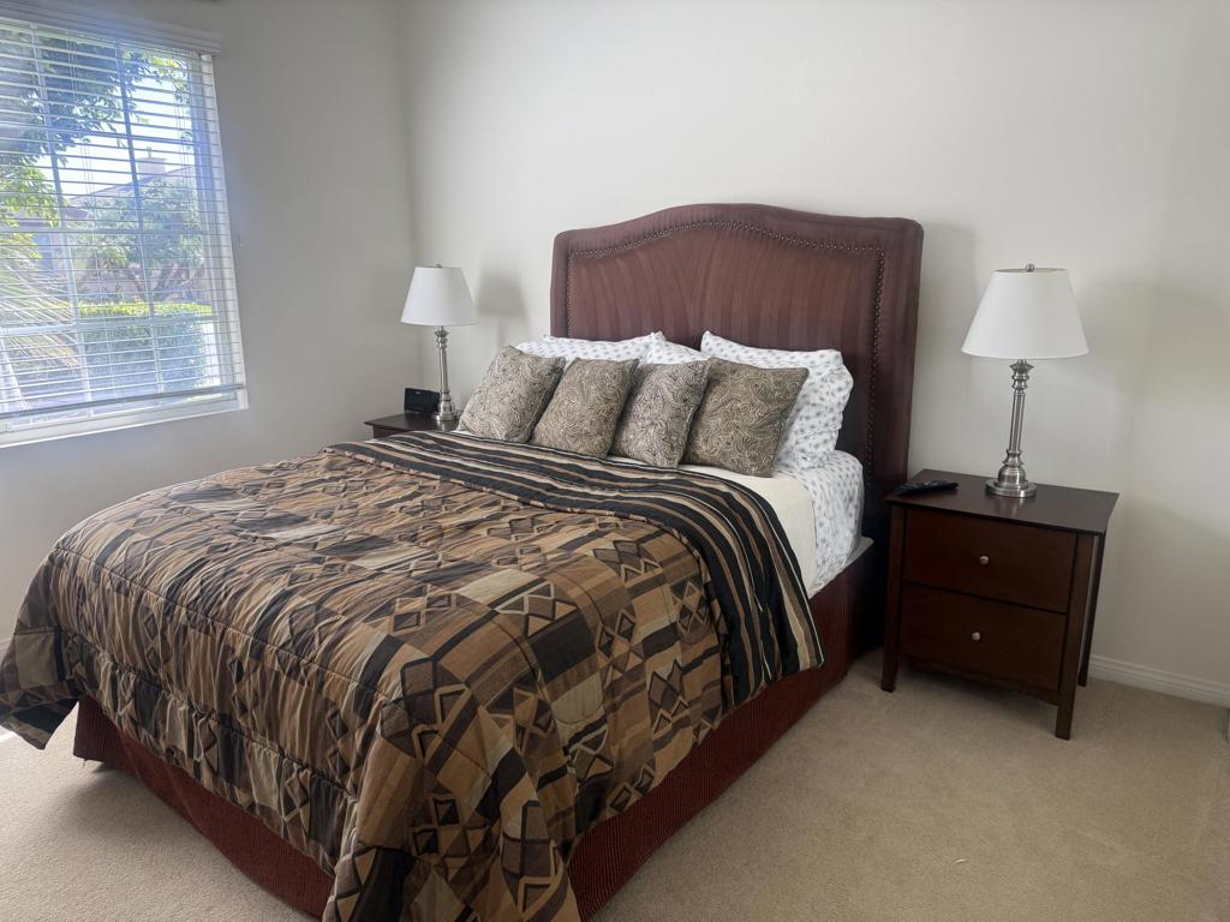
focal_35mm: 24
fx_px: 853
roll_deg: +0.5
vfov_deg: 56.8
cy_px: 461
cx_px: 615
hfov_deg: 71.6
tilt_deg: -12.6
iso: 125
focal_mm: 6.76
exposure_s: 1/137
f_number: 1.78
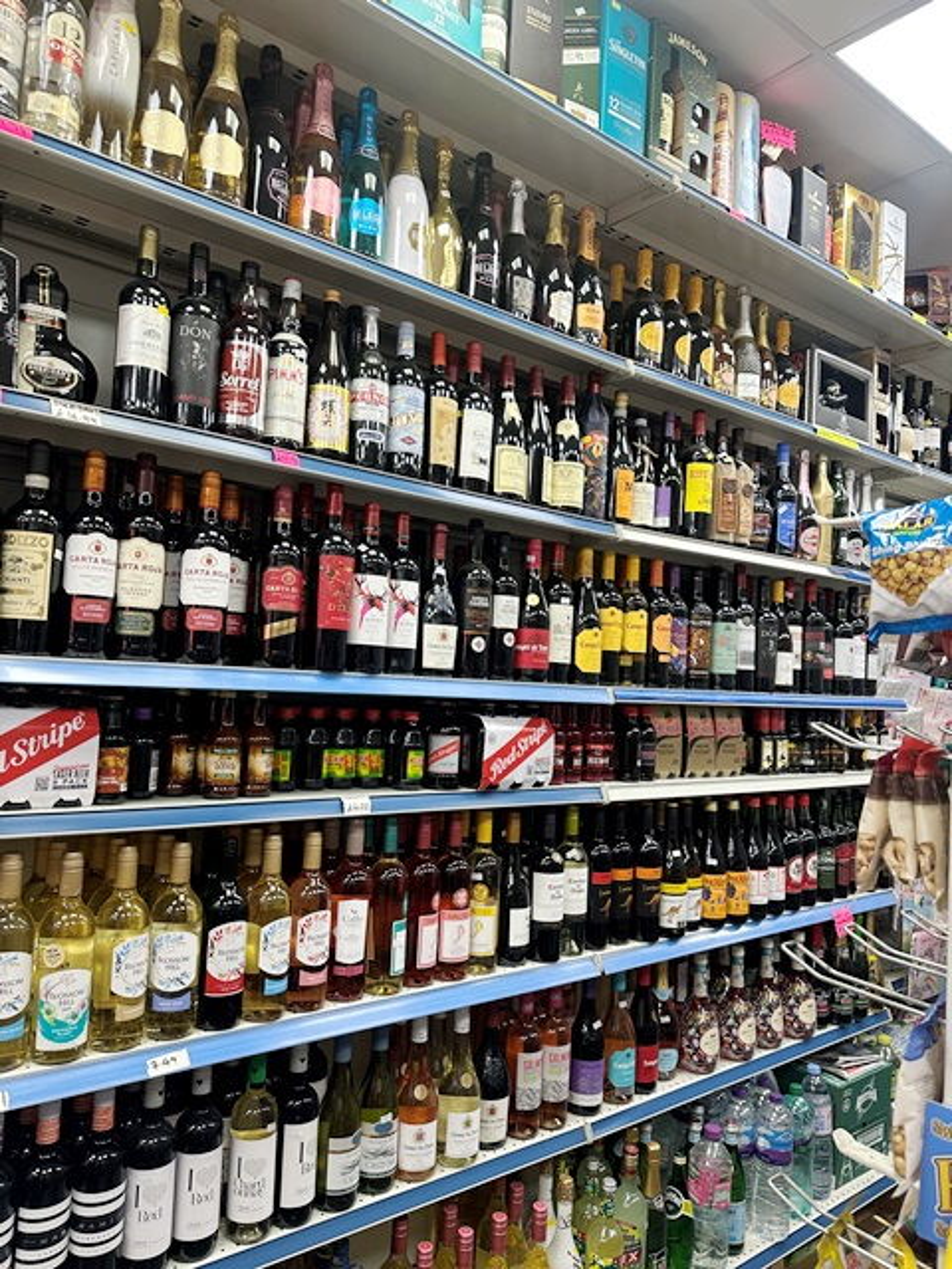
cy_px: 634
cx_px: 476
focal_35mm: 24
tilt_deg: +2.7
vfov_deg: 71.6
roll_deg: -3.8
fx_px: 880
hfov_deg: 56.8
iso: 160
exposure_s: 1/50
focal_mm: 6.86
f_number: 1.78
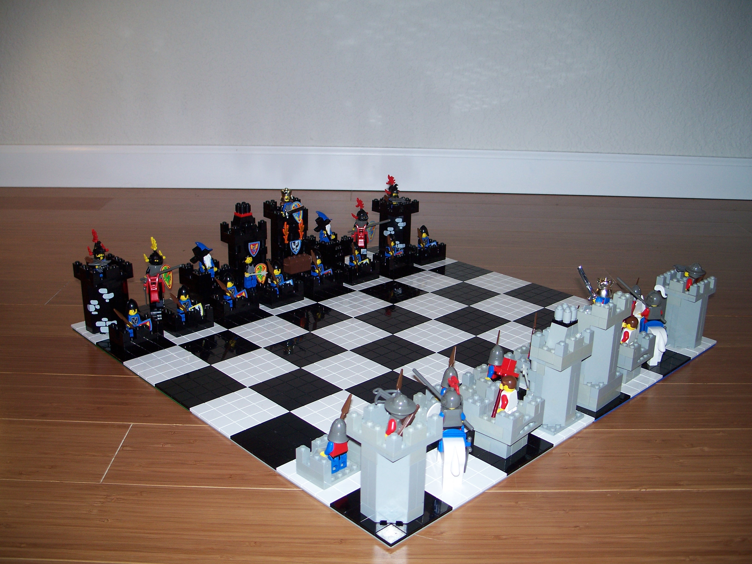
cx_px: 376
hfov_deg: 50.1
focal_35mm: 37
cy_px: 282
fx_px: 804
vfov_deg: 38.7
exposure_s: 1/60
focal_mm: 7.8
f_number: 2.8
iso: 125
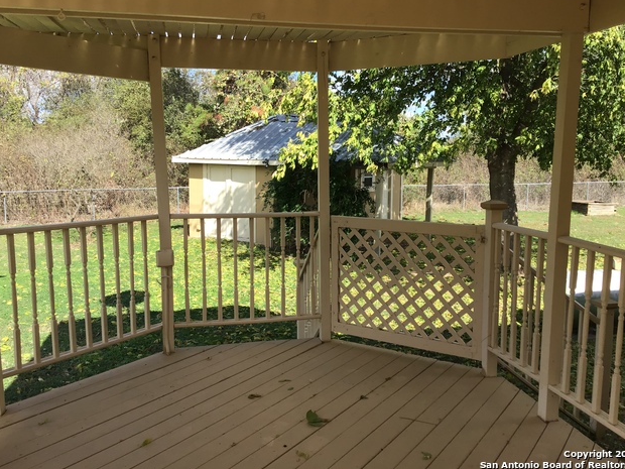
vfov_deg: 44.2
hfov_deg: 56.8
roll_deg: +0.0
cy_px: 229
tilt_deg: -4.1
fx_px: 578
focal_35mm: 32
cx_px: 319
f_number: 2.4
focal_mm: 3.3
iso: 25
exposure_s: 1/627
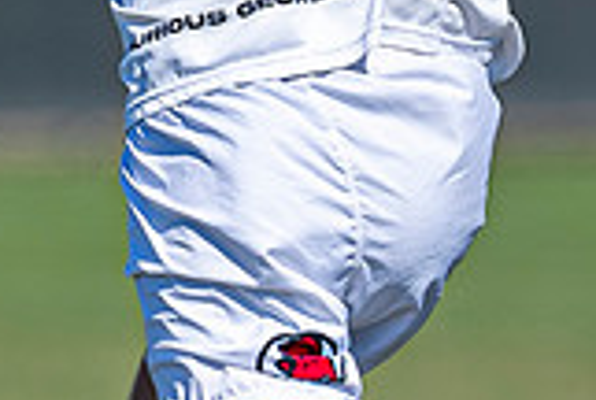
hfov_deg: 0.8
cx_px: 466
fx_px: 40984
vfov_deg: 0.6
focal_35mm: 2471
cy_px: 140
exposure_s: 1/2500
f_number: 3.2
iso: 100
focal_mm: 300
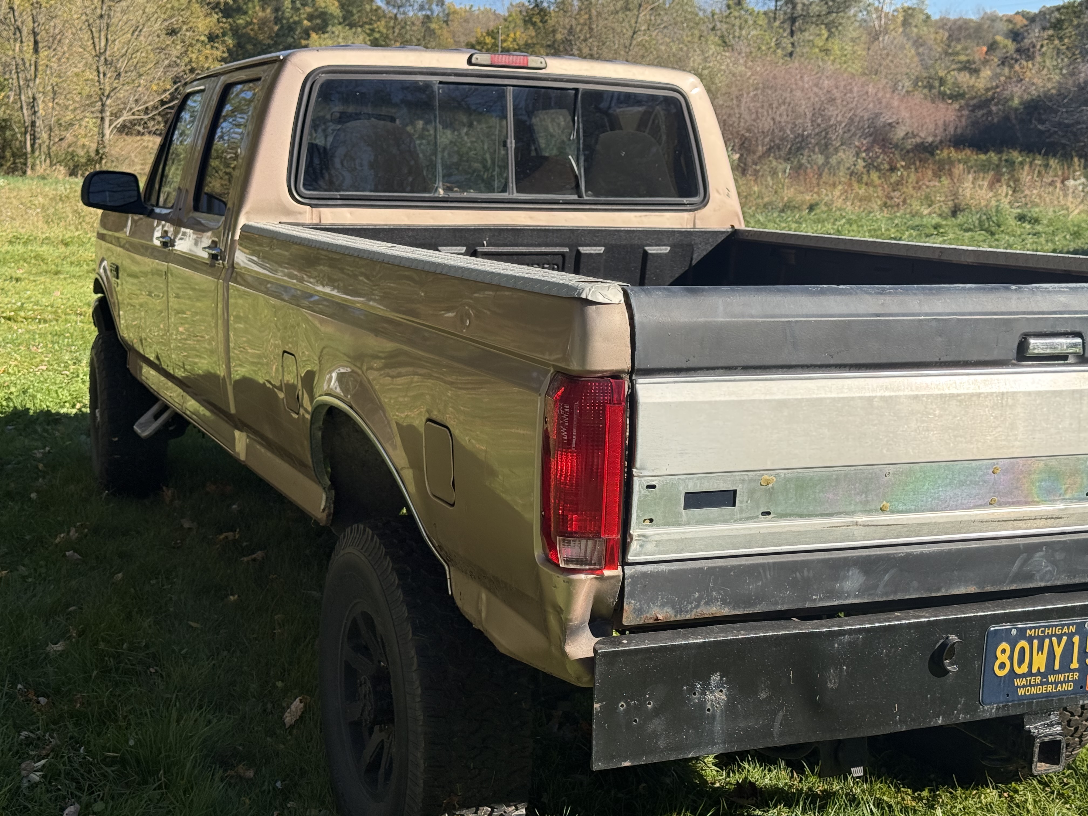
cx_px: 544
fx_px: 1509
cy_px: 408
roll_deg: +2.4
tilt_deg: -10.3
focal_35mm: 48
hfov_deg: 39.7
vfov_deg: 30.3
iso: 80
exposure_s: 1/3226
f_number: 1.78
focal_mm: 6.76
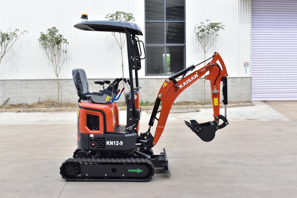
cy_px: 99
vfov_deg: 33.0
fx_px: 334
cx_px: 148
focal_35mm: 40
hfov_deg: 47.9
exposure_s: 1/400
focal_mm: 27
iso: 500
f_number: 10
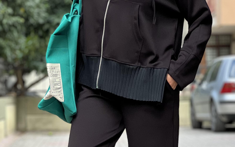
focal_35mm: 167
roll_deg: +0.6
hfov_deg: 12.5
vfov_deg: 7.9
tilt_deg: +1.2
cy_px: 99
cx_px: 101
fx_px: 1070
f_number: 2.8
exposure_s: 1/121
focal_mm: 9
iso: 160
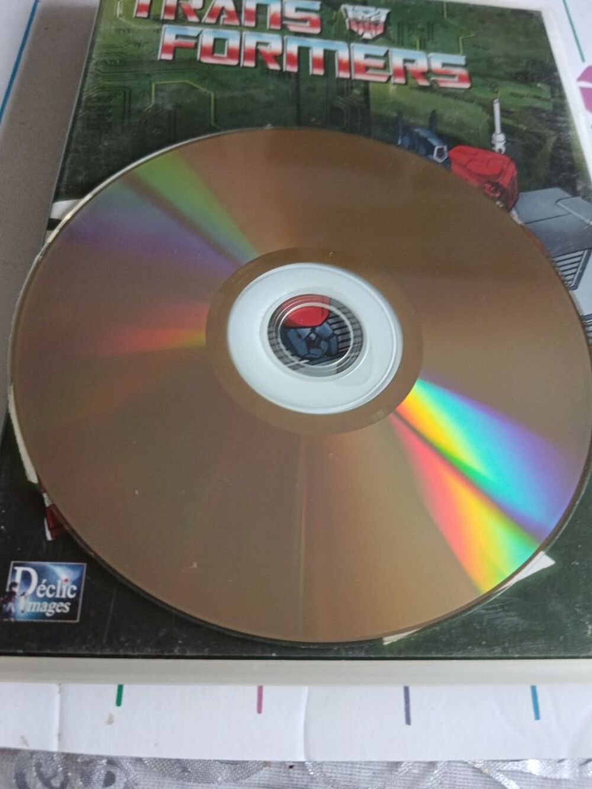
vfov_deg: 65.3
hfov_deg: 51.4
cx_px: 296
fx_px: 616
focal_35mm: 27
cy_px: 394
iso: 885
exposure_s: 1/25
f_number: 2.4
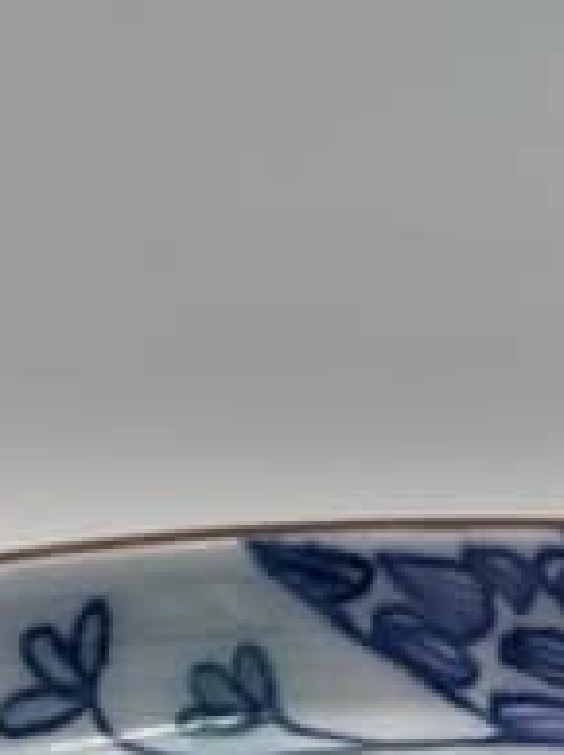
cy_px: 739
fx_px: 4311
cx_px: 440
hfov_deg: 7.5
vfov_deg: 9.9
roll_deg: -0.8
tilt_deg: -15.5
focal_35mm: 198
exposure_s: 1/642
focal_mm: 6.86
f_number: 1.78
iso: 64
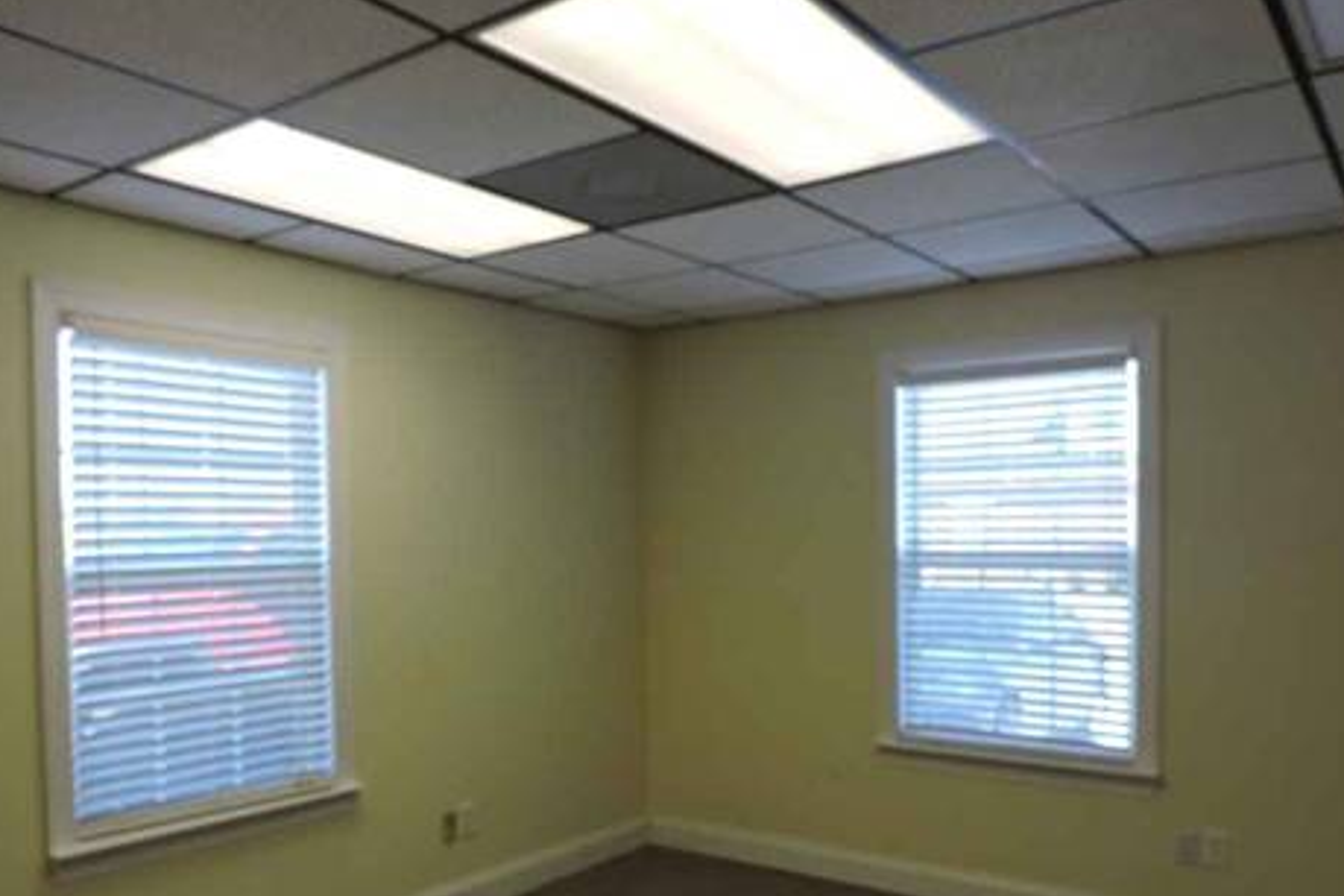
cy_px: 568
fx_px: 1083
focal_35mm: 29
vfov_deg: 44.5
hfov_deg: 63.6
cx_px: 619
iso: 100
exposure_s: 1/50
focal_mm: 4.3
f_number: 3
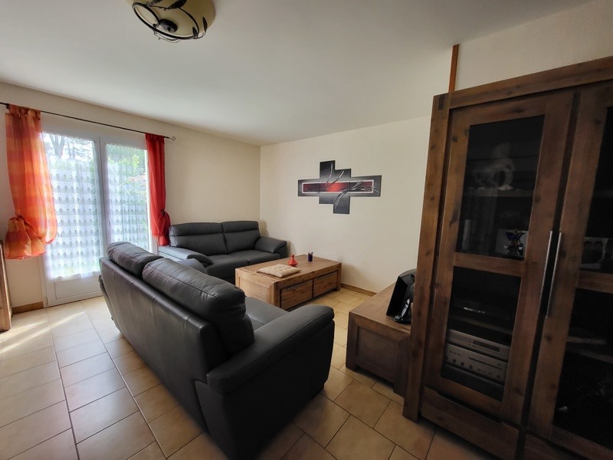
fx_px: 230
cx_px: 306
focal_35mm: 13
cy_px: 230
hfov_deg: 106.2
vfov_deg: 89.9
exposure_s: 1/50
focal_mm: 1.74
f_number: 2.2
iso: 125
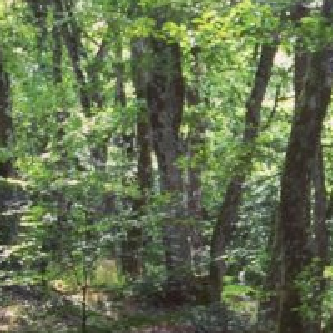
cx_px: 516
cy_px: 205
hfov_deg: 12.6
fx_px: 1426
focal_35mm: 131
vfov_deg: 13.3
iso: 40
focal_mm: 4.15
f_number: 2.2
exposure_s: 1/100
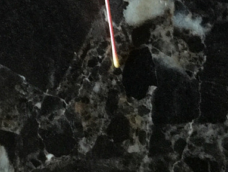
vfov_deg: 11.5
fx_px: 798
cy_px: -116
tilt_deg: -85.7
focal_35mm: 121
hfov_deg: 14.8
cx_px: -142
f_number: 2.2
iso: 80
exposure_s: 1/4
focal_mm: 4.15
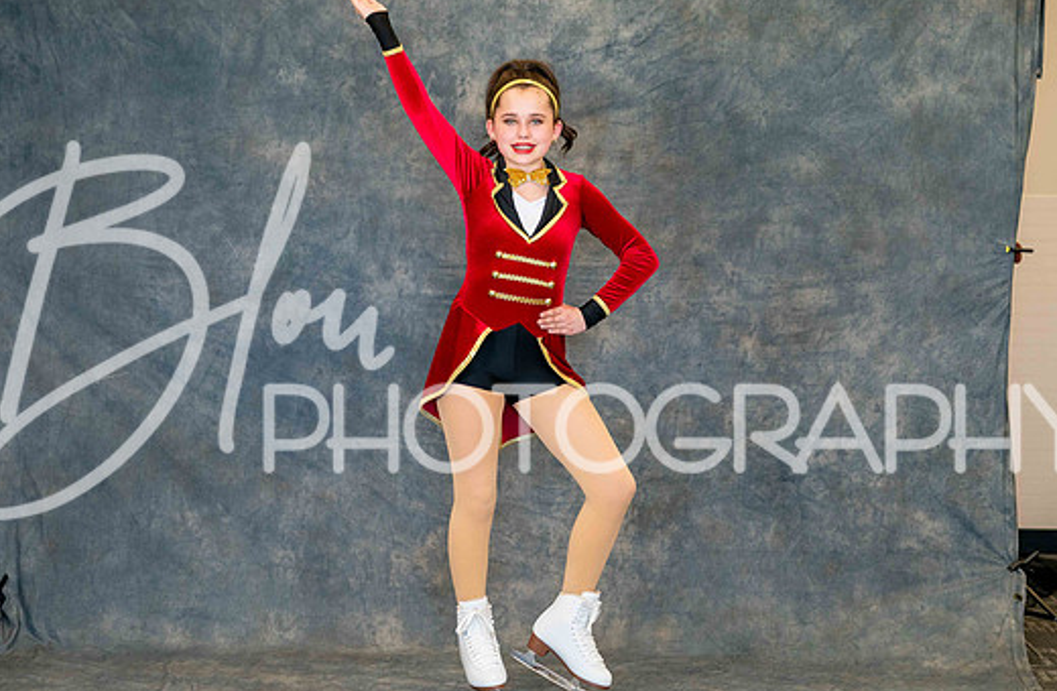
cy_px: 312
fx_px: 2860
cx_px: 517
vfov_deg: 13.8
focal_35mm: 98
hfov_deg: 20.9
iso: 2000
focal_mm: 85
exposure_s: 1/160
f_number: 3.2
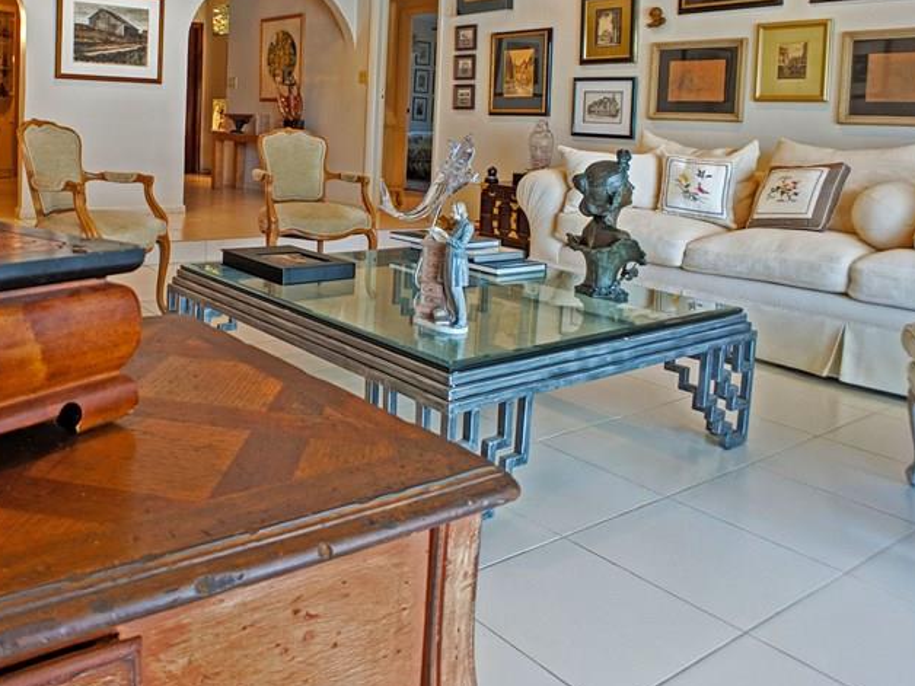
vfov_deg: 32.2
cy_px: 159
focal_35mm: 44
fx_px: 1163
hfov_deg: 42.4
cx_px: 306
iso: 194
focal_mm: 4.44
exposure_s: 1/125
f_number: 1.8
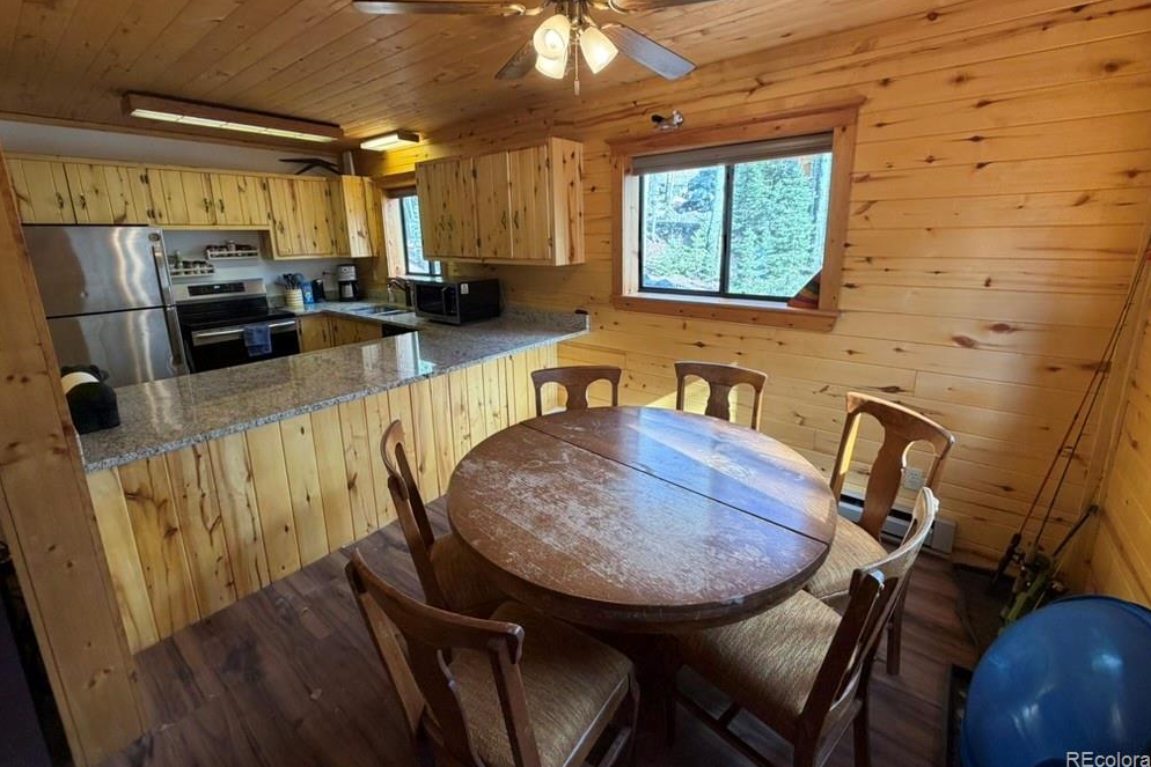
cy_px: 331
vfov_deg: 76.9
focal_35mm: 15
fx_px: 480
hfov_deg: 100.4
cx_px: 591
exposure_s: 1/120
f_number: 2.2
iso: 200
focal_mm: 2.22
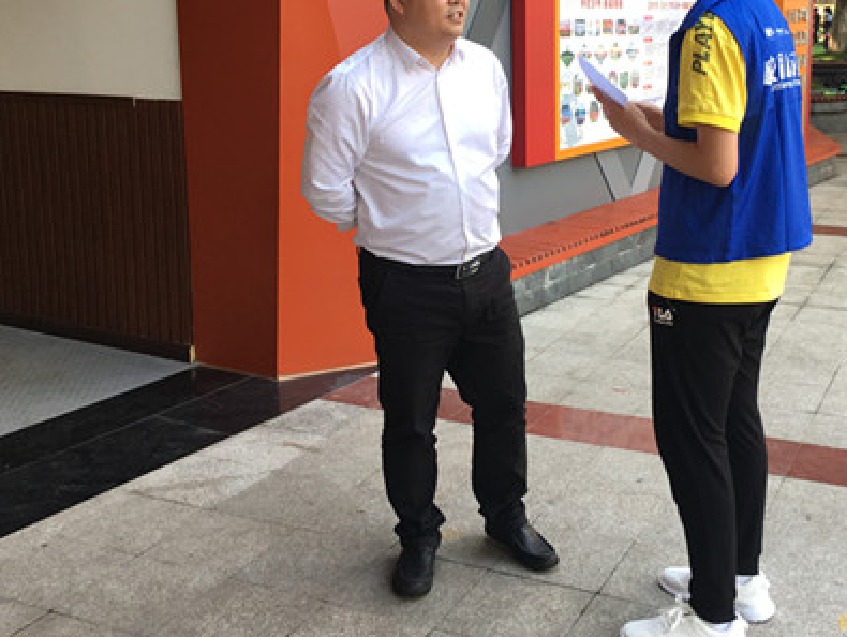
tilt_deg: -8.2
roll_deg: -0.7
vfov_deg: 32.5
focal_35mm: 44
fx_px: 1078
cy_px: 191
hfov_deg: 42.6
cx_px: 519
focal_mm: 4.15
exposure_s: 1/100
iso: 32
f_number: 2.2
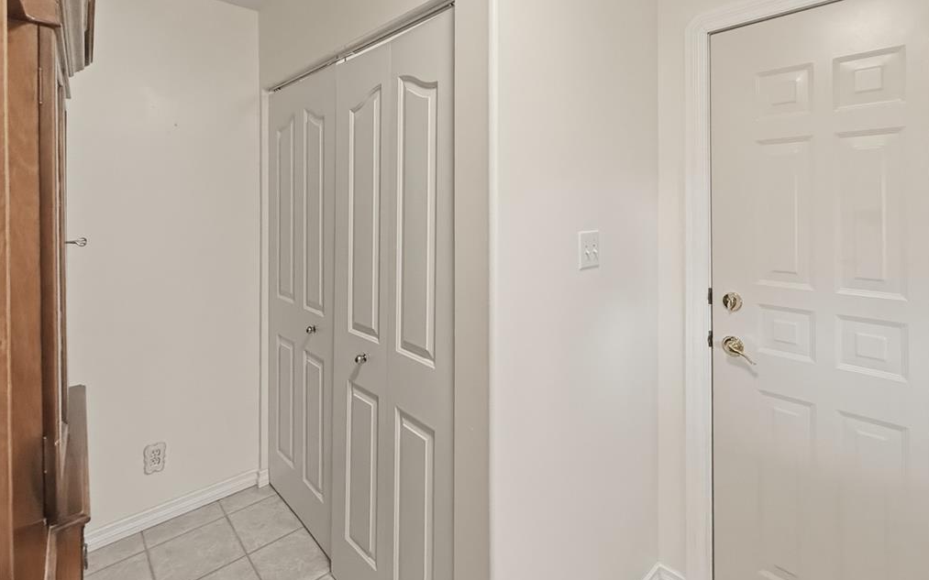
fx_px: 380
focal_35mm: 15
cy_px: 292
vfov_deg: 74.8
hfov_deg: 101.5
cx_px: 466
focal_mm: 2.2
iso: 320
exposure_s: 1/120
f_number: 2.2
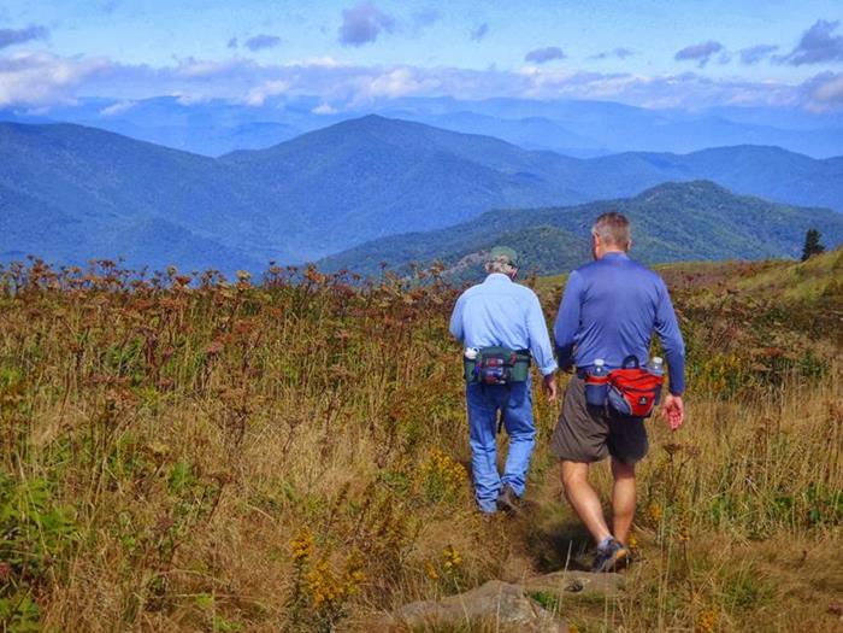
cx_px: 422
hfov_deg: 21.8
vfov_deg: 16.4
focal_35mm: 90
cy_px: 316
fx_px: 2192
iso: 200
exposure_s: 1/160
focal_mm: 16.1
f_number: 13
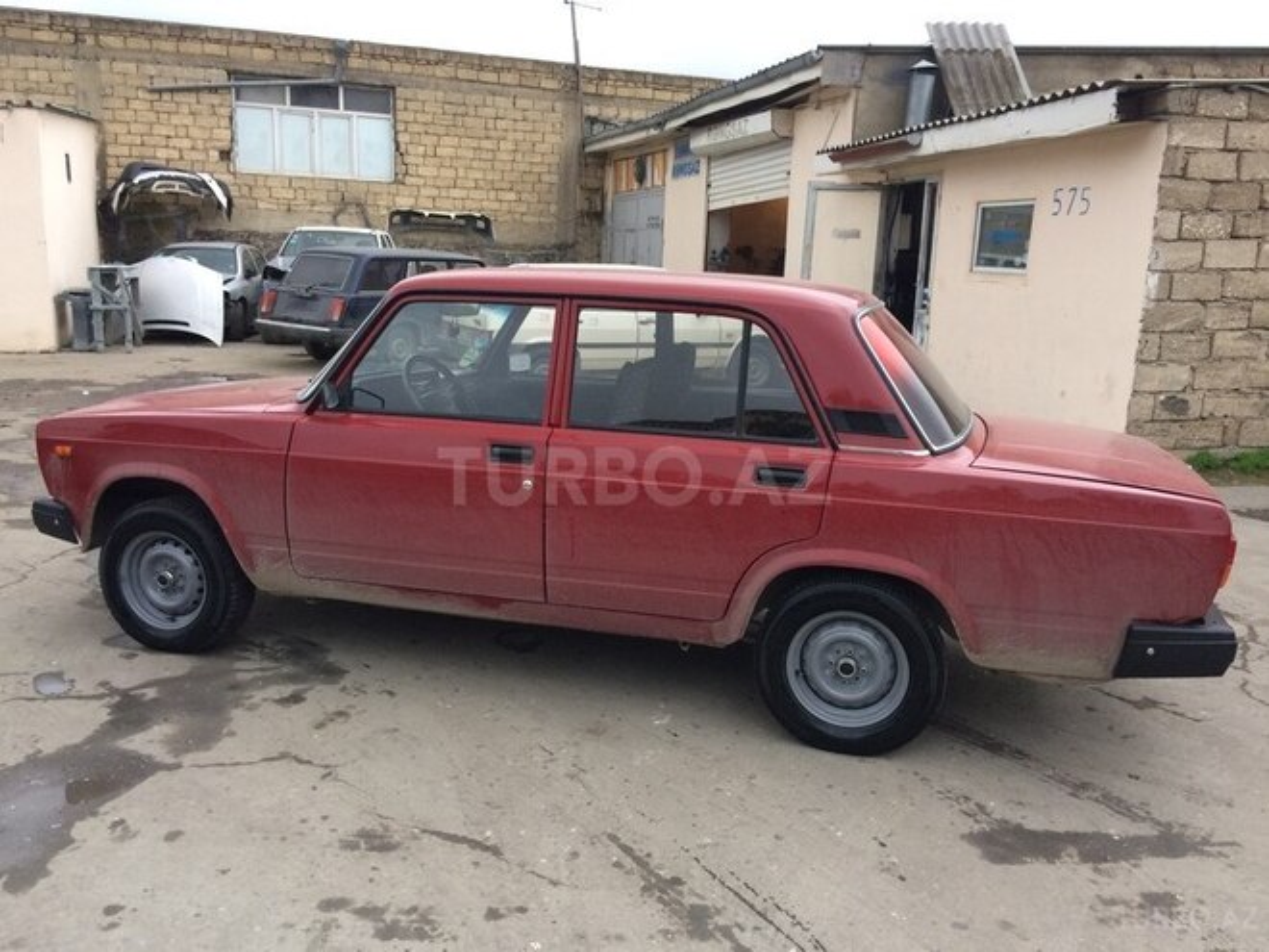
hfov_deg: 61.7
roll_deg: -0.8
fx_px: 1063
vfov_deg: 48.2
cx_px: 634
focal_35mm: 29
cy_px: 476
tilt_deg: -11.8
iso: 64
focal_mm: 4.15
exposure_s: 1/33
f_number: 2.2
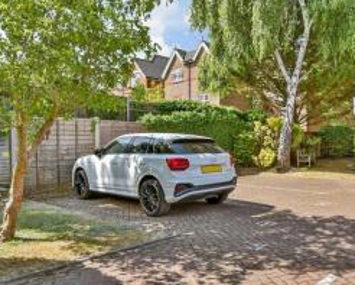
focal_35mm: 29
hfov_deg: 57.0
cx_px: 271
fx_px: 305
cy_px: 142
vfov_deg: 50.0
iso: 160
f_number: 8
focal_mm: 11
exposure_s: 1/125
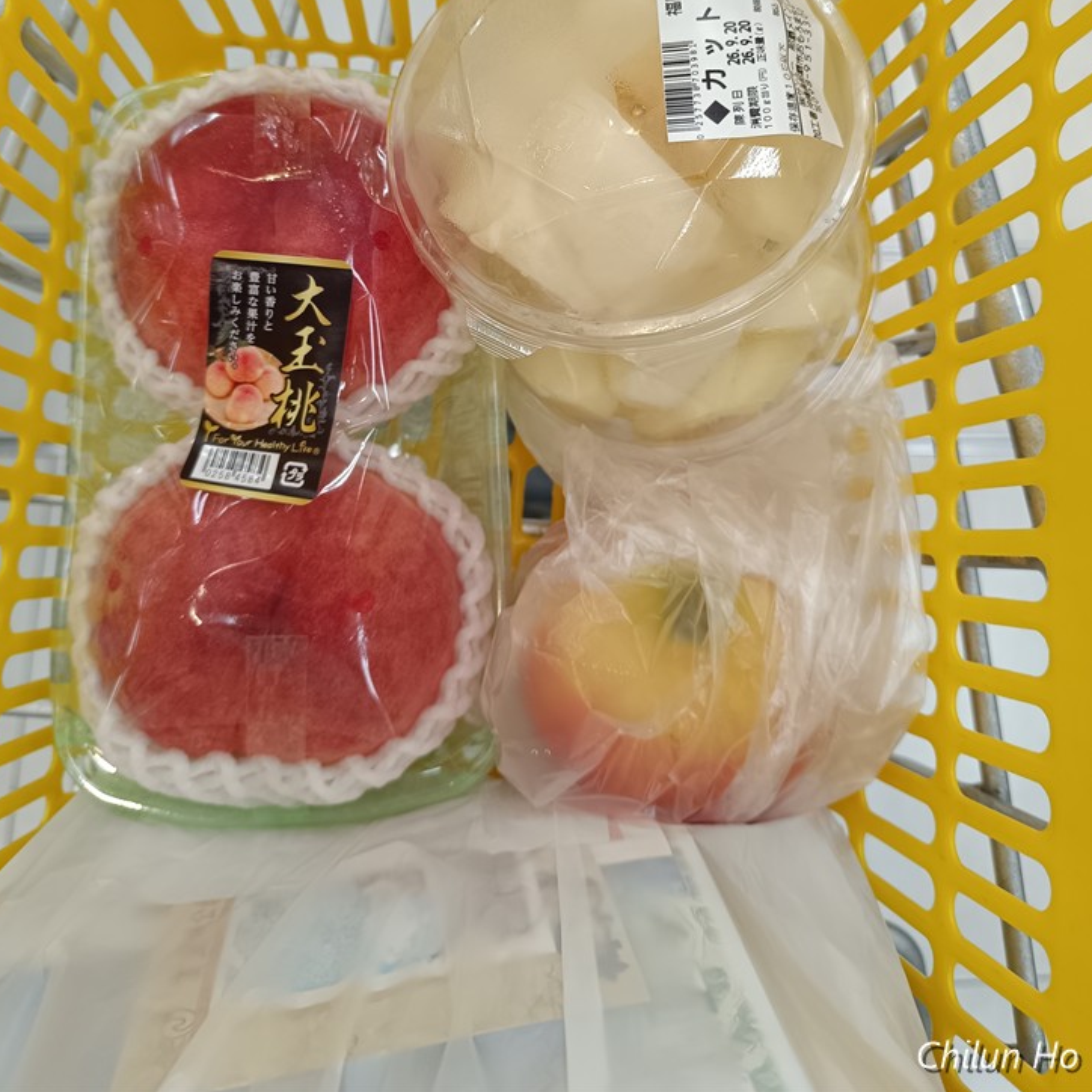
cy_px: 323
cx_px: 523
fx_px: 1071
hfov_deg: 54.0
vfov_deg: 52.5
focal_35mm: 30
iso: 194
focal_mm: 6.14
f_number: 1.65
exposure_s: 1/100
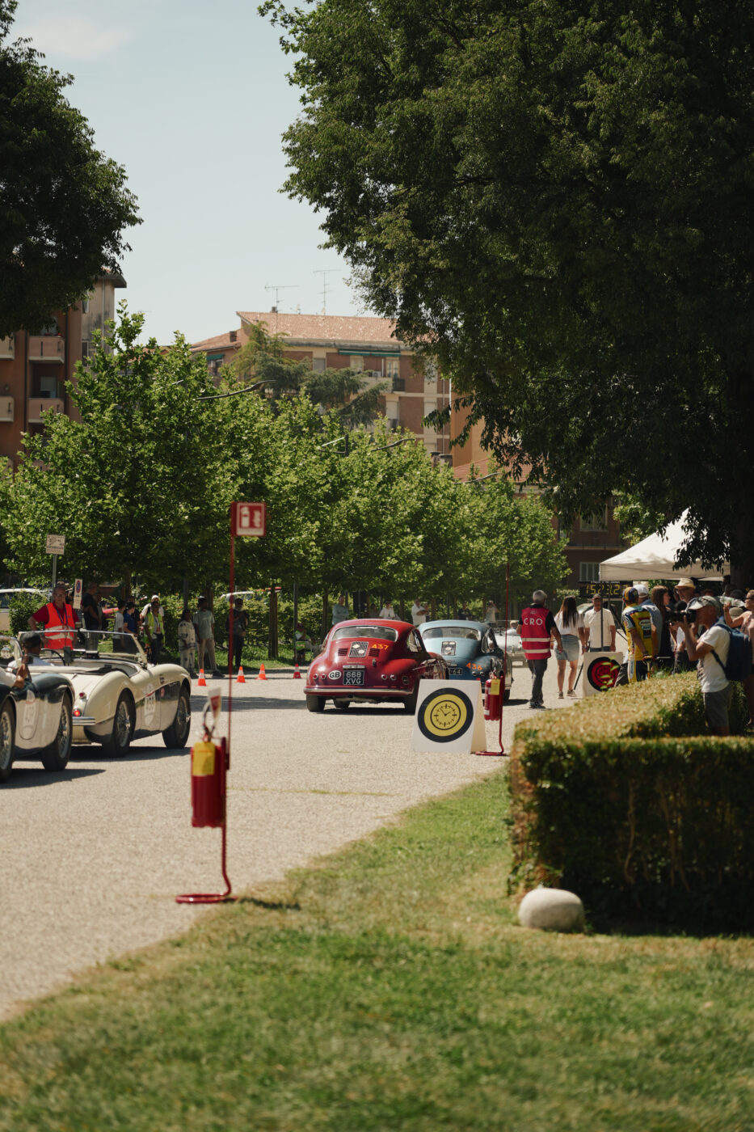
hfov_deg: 13.0
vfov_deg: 19.5
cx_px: 377
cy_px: 566
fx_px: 3299
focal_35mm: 105
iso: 100
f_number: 4
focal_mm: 105
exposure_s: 1/400
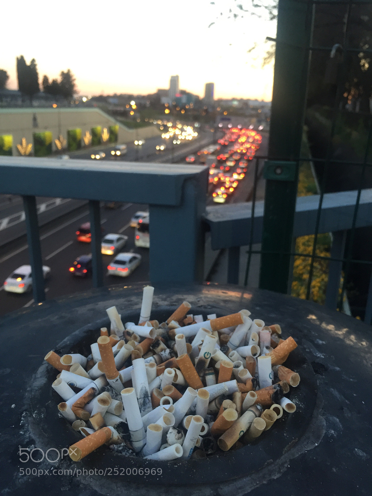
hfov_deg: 48.2
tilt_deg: -18.3
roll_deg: -3.5
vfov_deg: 61.7
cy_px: 248
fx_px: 416
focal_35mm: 29
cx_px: 186
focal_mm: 4.15
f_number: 2.2
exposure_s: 1/33
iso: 100
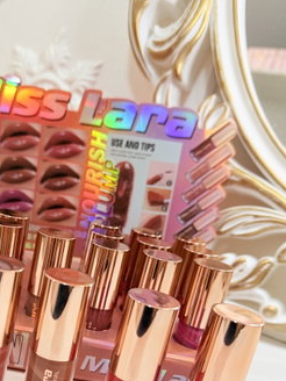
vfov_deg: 46.4
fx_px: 430
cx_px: 71
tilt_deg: -18.6
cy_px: 278
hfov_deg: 36.0
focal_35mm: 39
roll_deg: -11.7
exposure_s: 1/100
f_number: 1.78
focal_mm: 6.76
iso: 100
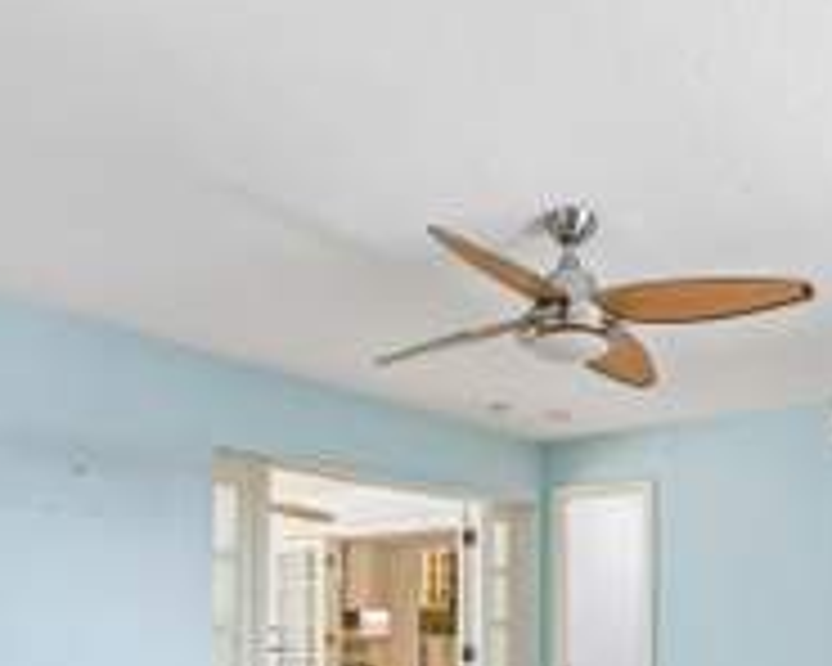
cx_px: 499
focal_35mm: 34
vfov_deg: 39.6
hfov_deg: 52.5
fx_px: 837
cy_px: 623
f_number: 8
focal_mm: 14
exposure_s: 1/250
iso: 3200
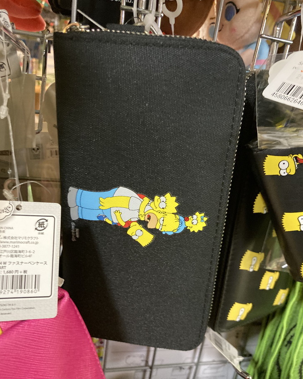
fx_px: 336
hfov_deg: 48.5
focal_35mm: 30
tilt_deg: -18.7
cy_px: 195
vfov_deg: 58.7
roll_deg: -8.2
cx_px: 150
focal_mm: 3.99
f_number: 1.8
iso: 400
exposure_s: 1/25
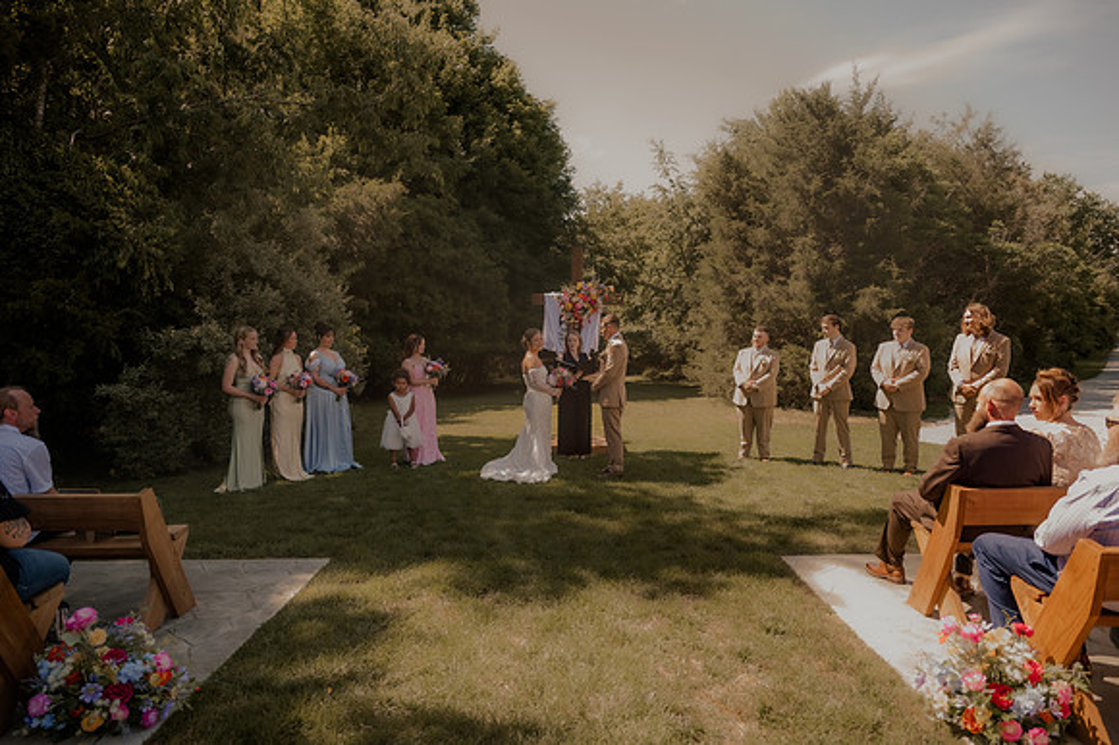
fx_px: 746
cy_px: 372
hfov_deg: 73.8
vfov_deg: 53.1
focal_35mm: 24
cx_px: 560
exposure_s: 1/500
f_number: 2.8
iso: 200
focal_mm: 24
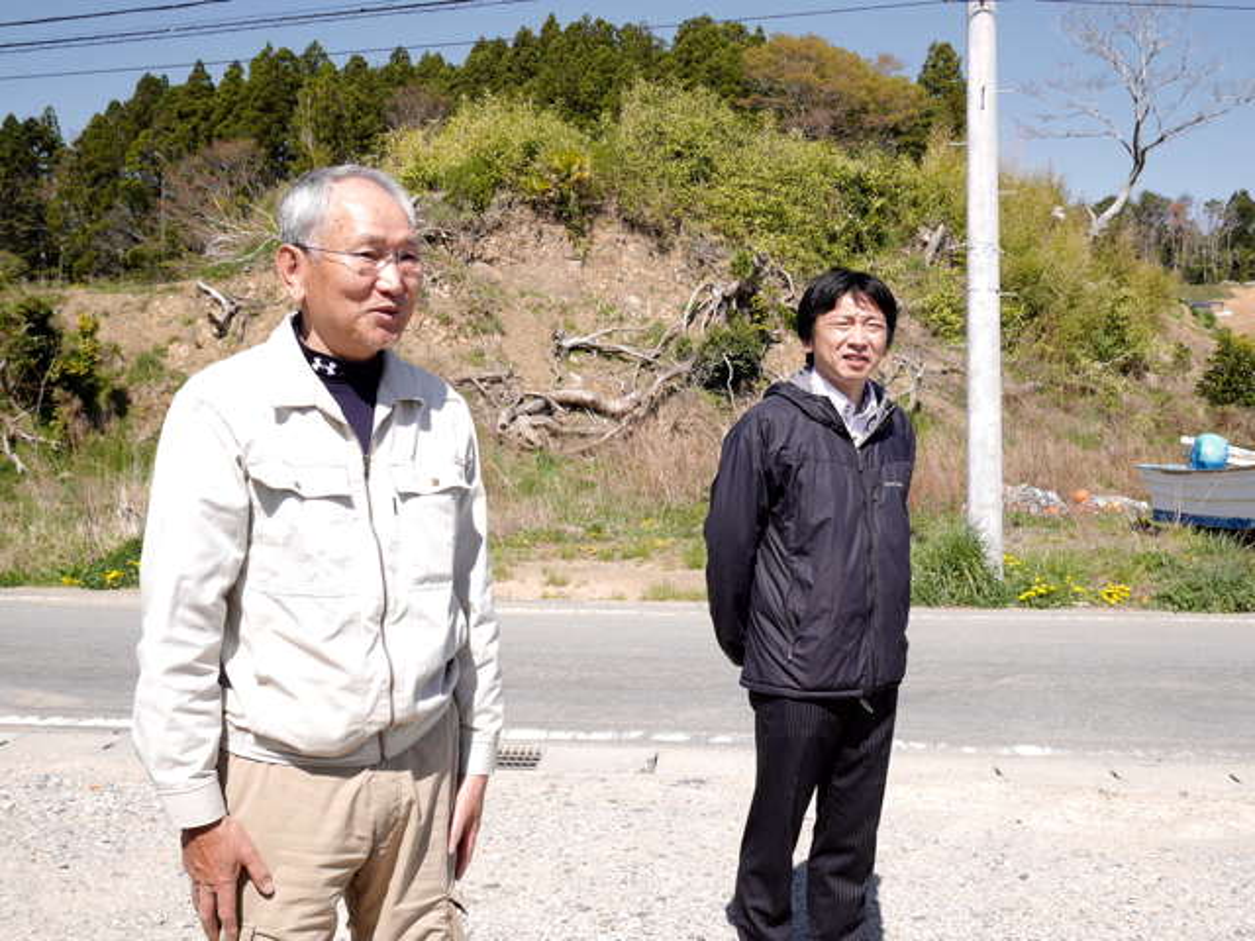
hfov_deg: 46.8
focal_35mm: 40
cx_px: 628
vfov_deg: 36.0
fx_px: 1450
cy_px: 470
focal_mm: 20
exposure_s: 1/250
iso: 200
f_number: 7.1
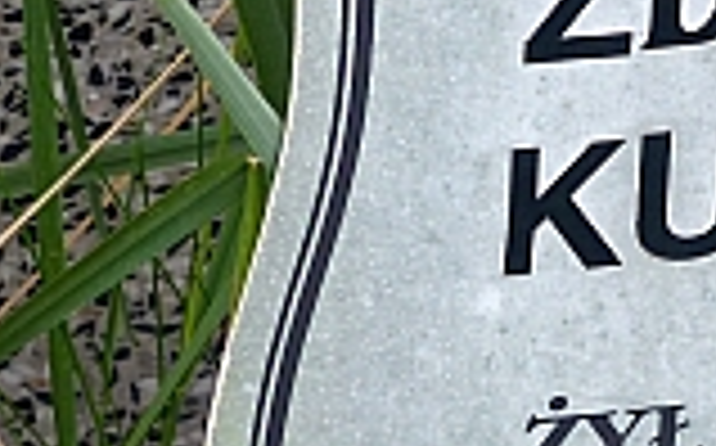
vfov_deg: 2.6
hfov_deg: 4.1
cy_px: 36
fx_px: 9902
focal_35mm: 508
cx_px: 707
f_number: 4
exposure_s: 1/200
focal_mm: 21.4
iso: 100
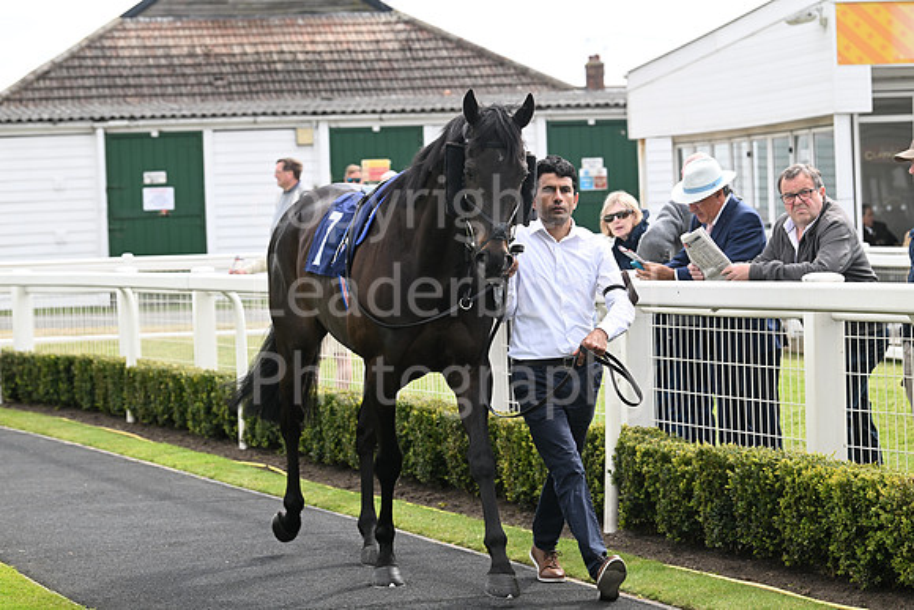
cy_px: 305
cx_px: 457
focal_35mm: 112
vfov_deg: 12.2
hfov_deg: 18.3
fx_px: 2844
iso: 400
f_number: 6.3
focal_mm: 112
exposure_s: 1/640
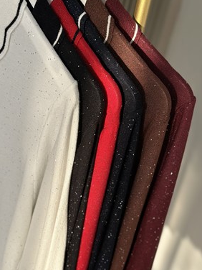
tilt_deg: -34.1
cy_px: 155
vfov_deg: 28.5
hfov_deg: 21.6
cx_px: 73
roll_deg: -12.4
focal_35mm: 68
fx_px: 529
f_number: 1.78
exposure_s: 1/634
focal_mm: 6.86
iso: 80
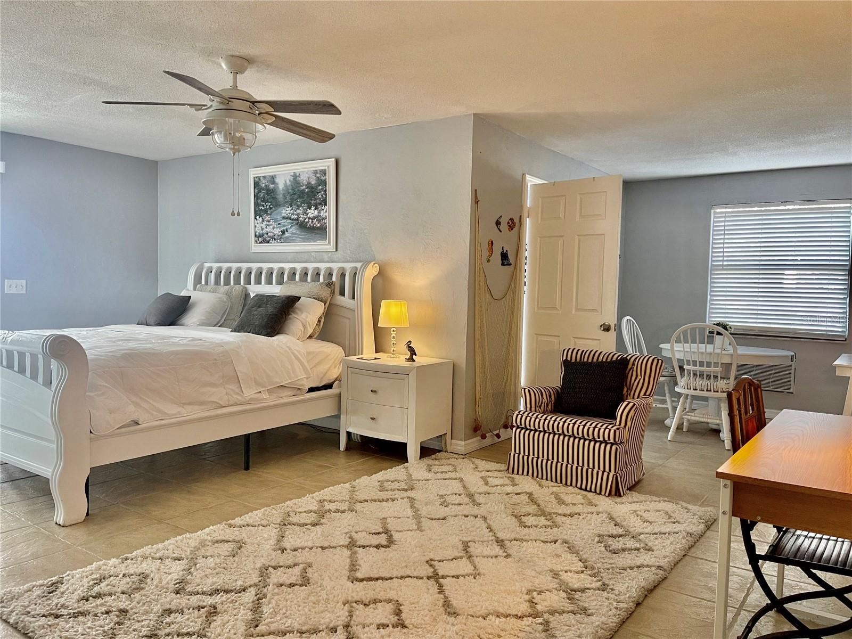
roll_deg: -1.6
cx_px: 426
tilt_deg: -2.8
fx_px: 640
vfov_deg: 53.1
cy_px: 320
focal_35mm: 26
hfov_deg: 67.3
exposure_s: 1/60
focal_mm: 5.1
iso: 200
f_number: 1.6
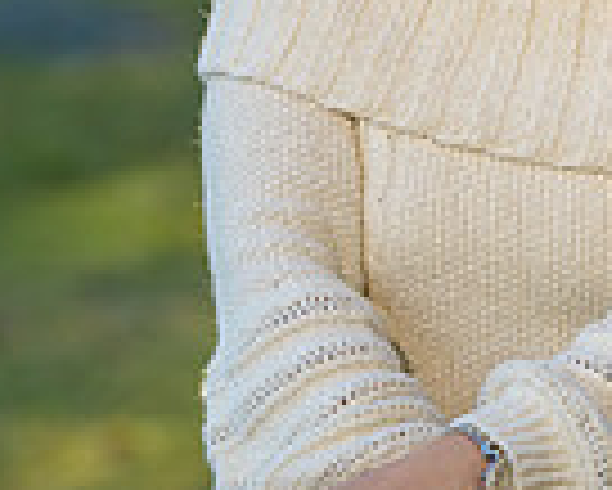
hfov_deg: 4.4
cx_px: 958
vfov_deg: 3.5
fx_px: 7993
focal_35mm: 441
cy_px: 25
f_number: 3.2
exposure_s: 1/500
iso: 200
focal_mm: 110
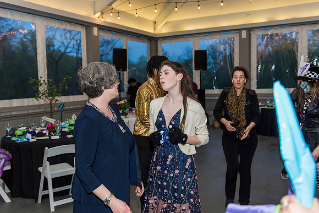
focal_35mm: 35
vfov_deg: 37.9
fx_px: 310
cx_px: 160
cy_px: 106
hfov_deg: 54.4
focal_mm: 35
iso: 800
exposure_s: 1/100
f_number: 4
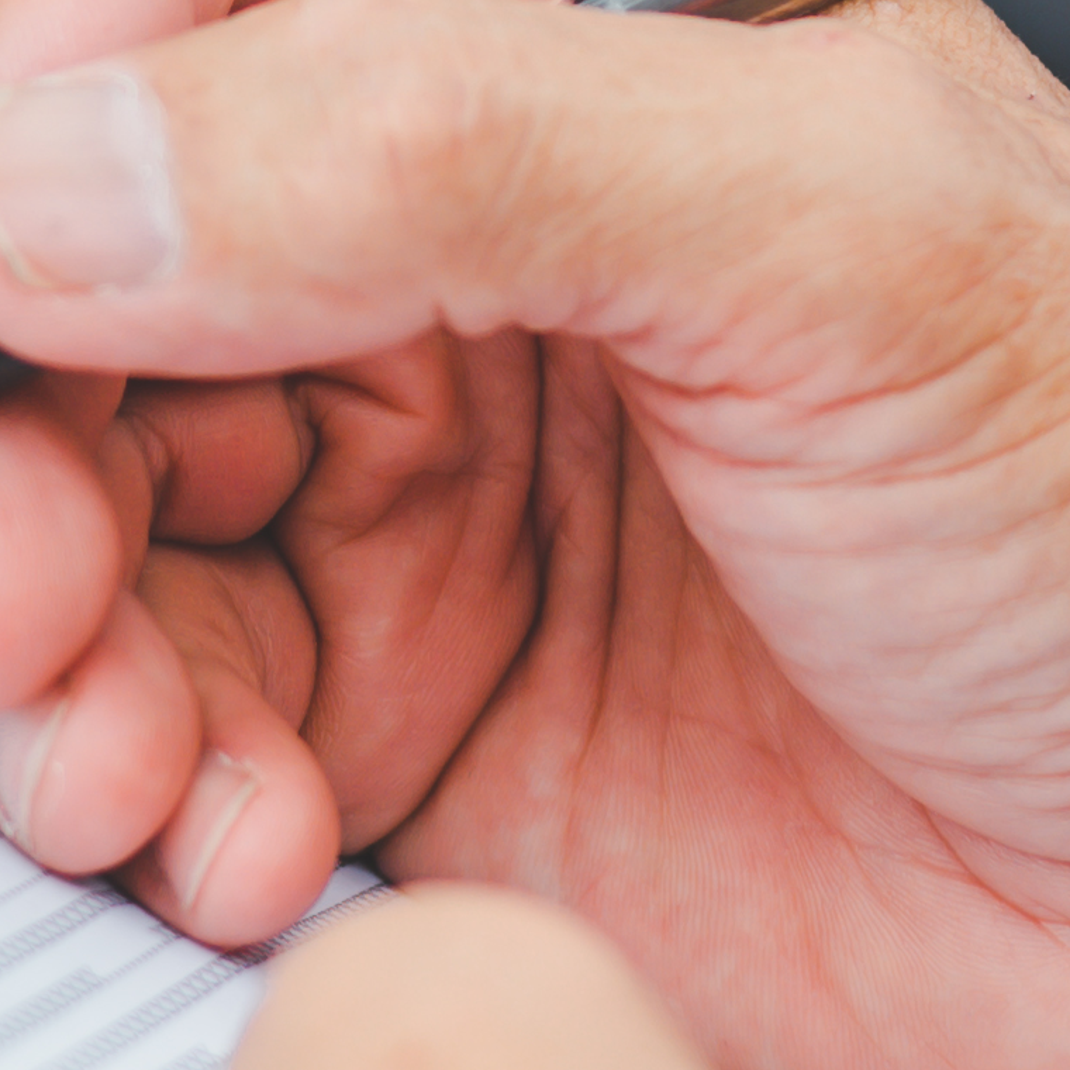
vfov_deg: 5.1
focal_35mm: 338
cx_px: 398
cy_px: -514
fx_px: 11820
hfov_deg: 5.2
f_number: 2.8
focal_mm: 50
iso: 140
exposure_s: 1/1000
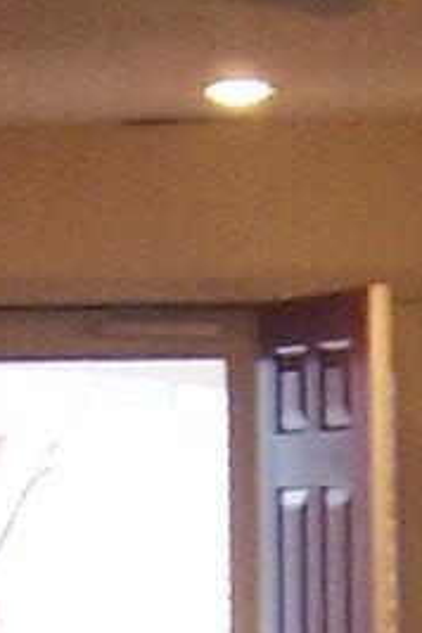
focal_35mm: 331
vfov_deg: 6.0
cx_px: -258
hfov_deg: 4.1
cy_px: 1335
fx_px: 5820
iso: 140
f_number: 3.4
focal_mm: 5.5
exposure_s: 1/15
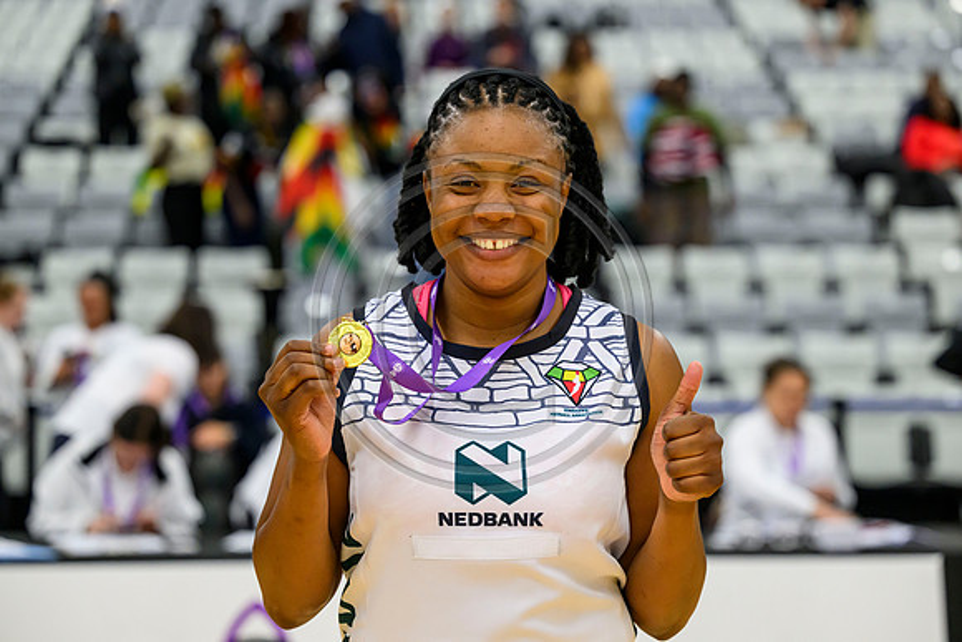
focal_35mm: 92
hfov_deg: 22.1
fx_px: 2459
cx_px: 481
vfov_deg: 14.9
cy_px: 321
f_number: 3.2
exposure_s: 1/1000
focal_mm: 92
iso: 4000
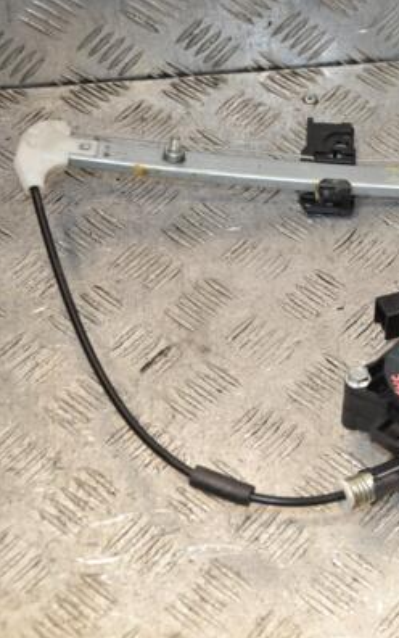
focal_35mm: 162
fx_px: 2814
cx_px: 455
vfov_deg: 12.9
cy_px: 319
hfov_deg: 8.0
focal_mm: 70
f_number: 5.6
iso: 800
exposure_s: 1/200
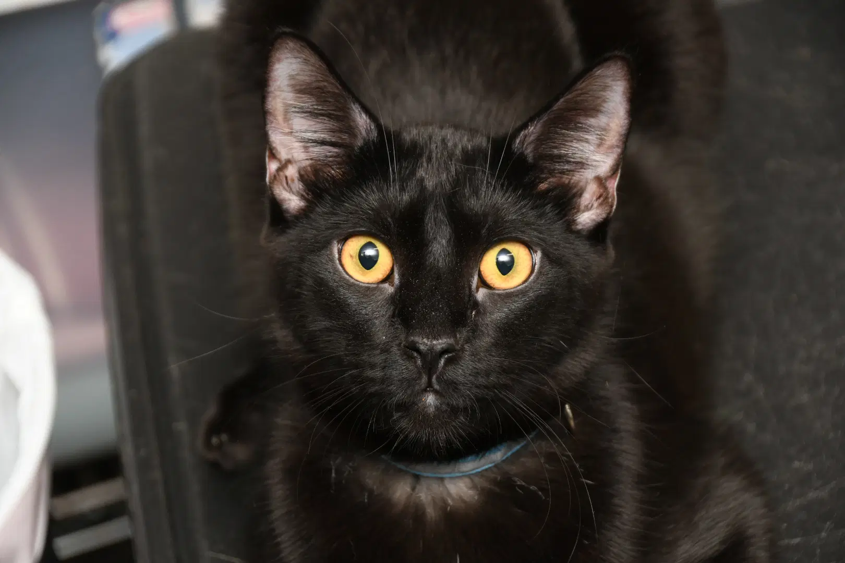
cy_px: 282
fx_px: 3521
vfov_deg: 9.1
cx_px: 422
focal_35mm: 150
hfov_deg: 13.7
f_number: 6.3
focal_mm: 100
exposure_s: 1/160
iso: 800
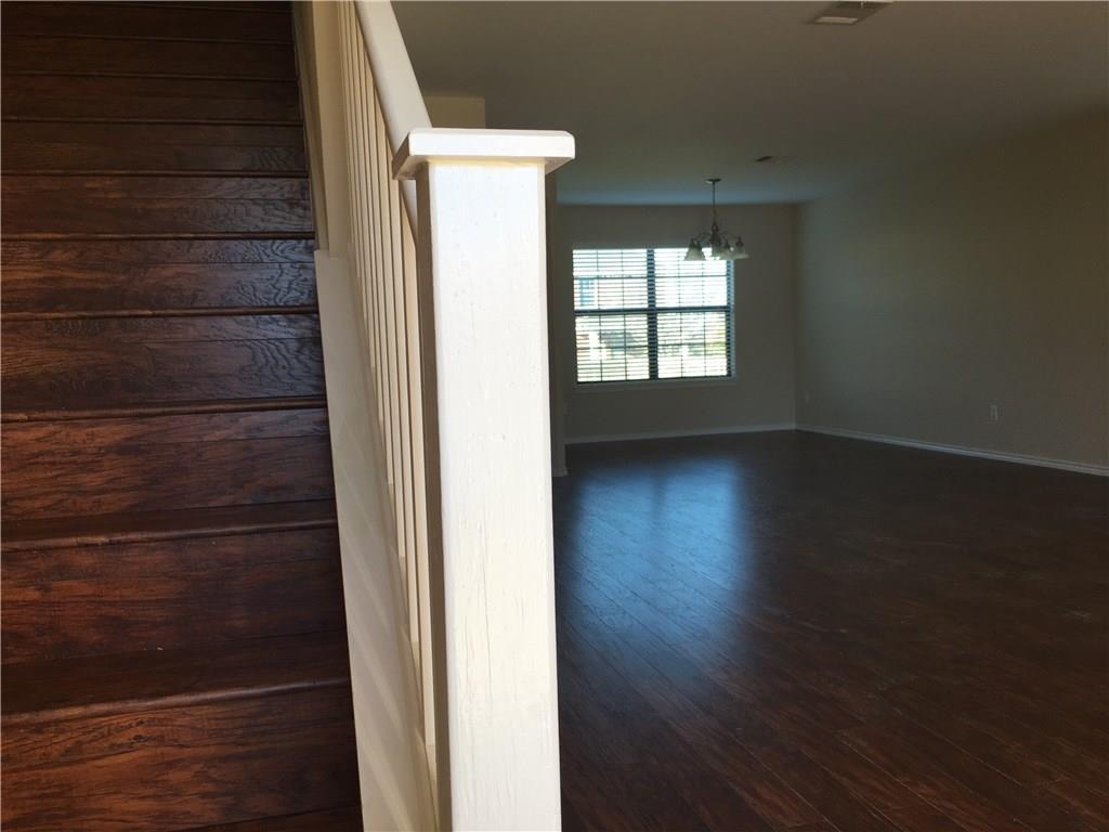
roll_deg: +2.3
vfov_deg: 48.2
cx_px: 554
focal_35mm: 29
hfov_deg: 61.7
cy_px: 416
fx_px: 929
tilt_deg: -4.3
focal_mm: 4.15
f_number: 2.2
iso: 32
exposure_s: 1/60
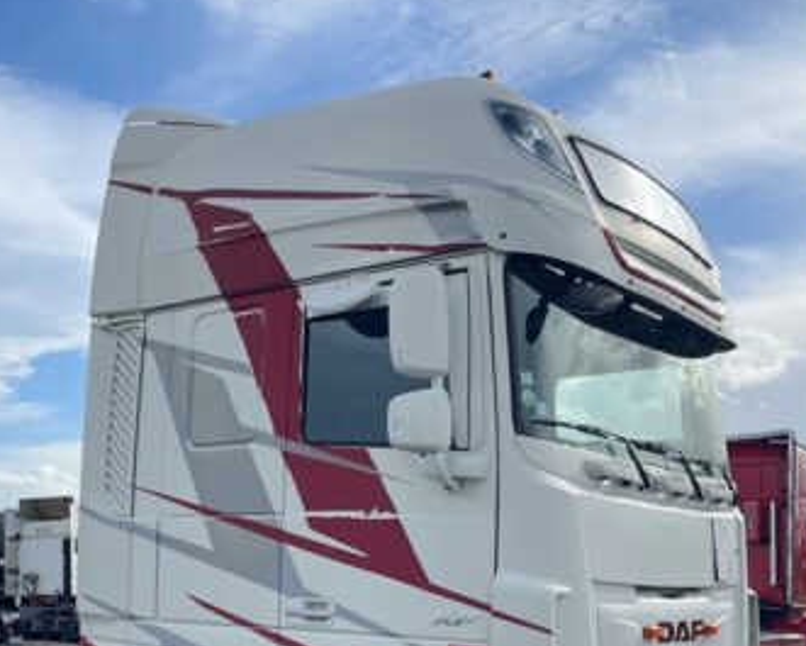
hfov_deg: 39.9
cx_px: 282
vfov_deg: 31.8
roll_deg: +0.5
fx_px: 1098
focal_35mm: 46
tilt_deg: +3.6
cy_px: 531
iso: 32
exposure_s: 1/4000
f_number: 1.6
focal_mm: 4.2
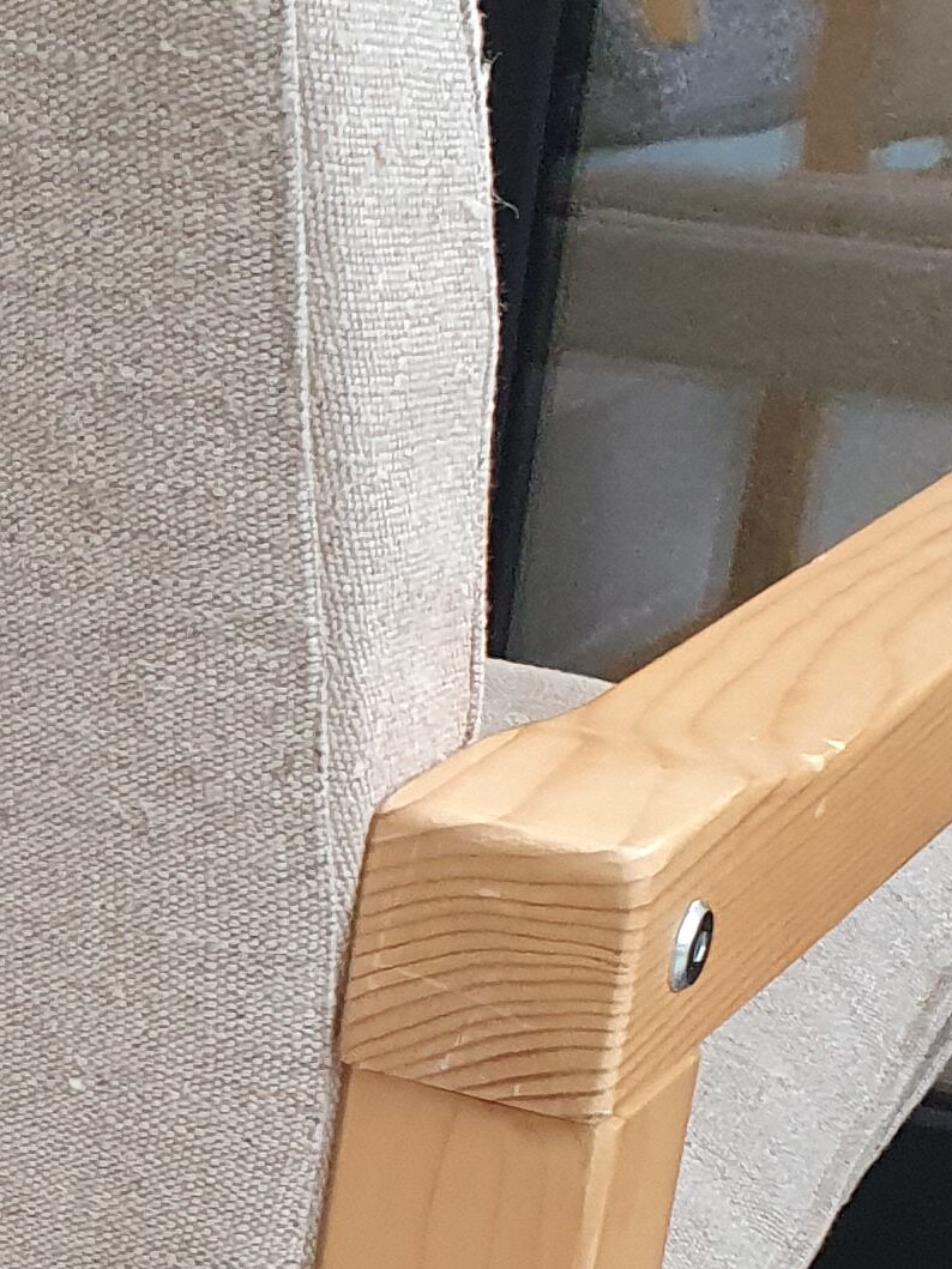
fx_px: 3631
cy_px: 1198
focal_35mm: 99
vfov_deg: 19.4
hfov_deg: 13.4
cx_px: -757
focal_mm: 4.32
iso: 250
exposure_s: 1/50
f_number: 2.4
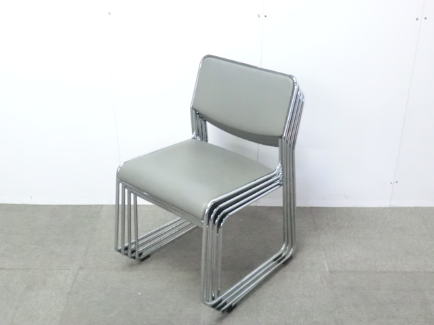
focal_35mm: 45
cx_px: 217
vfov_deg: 32.2
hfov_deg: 42.1
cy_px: 162
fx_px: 564
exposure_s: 1/20
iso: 800
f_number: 4.3
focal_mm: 8.2
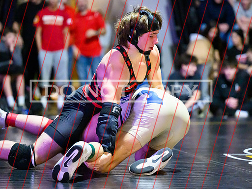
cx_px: 128
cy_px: 87
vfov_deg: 9.4
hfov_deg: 12.5
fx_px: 1150
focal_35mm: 158
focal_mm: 130
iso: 12800
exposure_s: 1/500
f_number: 2.8
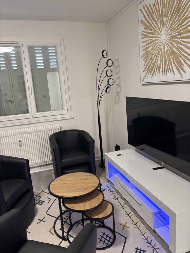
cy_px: 126
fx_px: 190
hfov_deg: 53.1
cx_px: 95
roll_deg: +4.4
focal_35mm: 26
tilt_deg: -9.9
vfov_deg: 67.3
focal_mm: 5.96
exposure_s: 1/50
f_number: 1.6
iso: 200
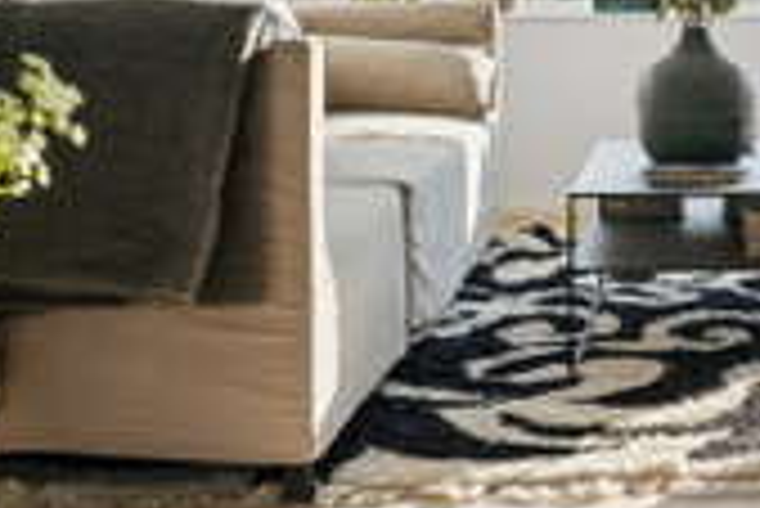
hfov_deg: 24.6
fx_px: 1653
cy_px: 45
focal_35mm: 78
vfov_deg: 17.2
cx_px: 773
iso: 200
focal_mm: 21
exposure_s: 1/100
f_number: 8
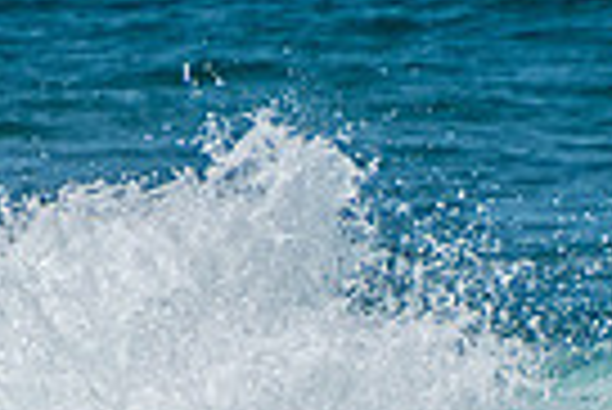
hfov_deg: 0.8
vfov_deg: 0.5
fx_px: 43549
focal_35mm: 2559
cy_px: 665
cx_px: 580
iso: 200
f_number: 5.6
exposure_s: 1/2000
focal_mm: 400
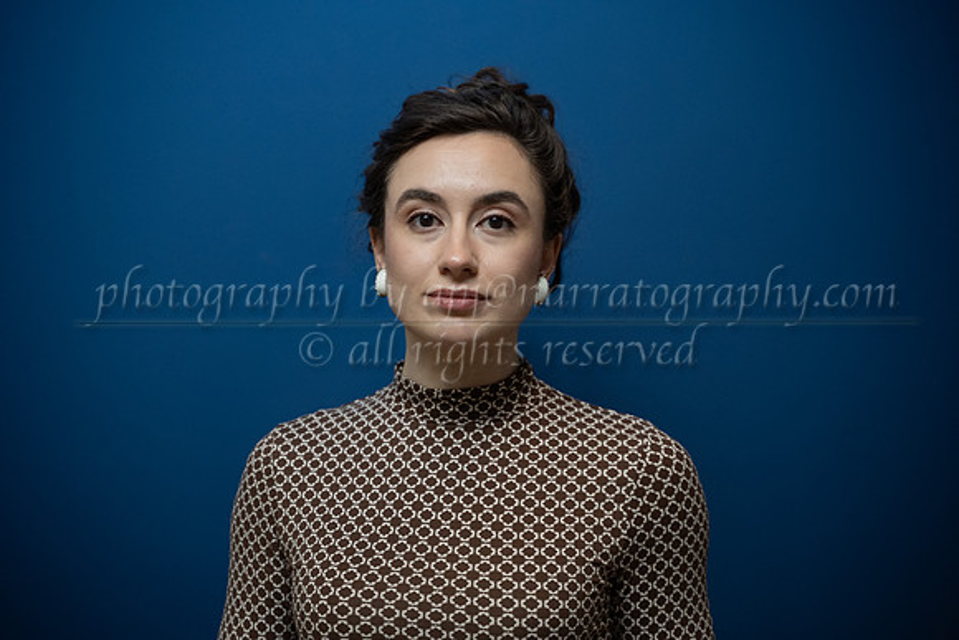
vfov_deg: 18.2
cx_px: 480
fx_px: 1998
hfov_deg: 27.0
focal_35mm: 75
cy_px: 320
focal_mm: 75
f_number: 2.8
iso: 1600
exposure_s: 1/800
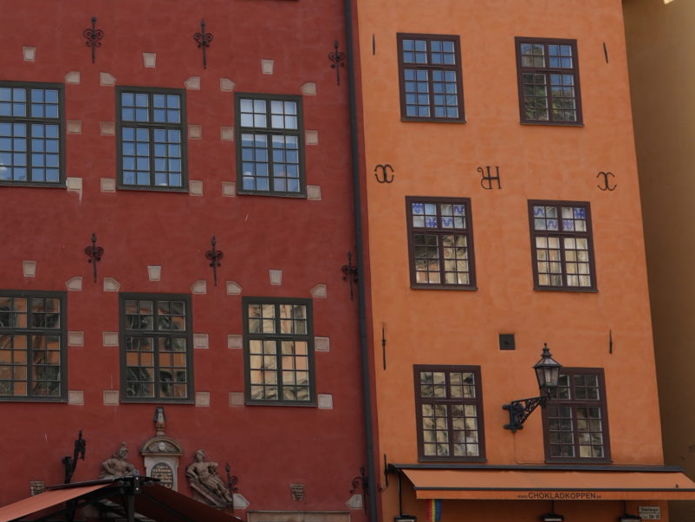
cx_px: -29
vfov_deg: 16.4
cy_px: 73
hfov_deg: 21.1
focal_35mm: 89
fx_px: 1787
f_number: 6.3
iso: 100
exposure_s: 1/200
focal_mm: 29
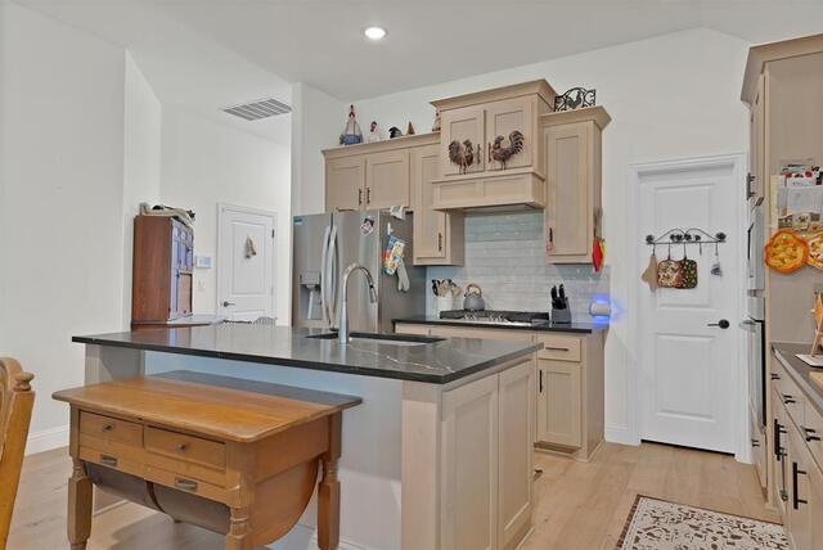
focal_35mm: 22
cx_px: 412
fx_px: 503
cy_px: 275
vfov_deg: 57.3
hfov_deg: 78.5
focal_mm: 22
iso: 640
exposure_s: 2
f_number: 9
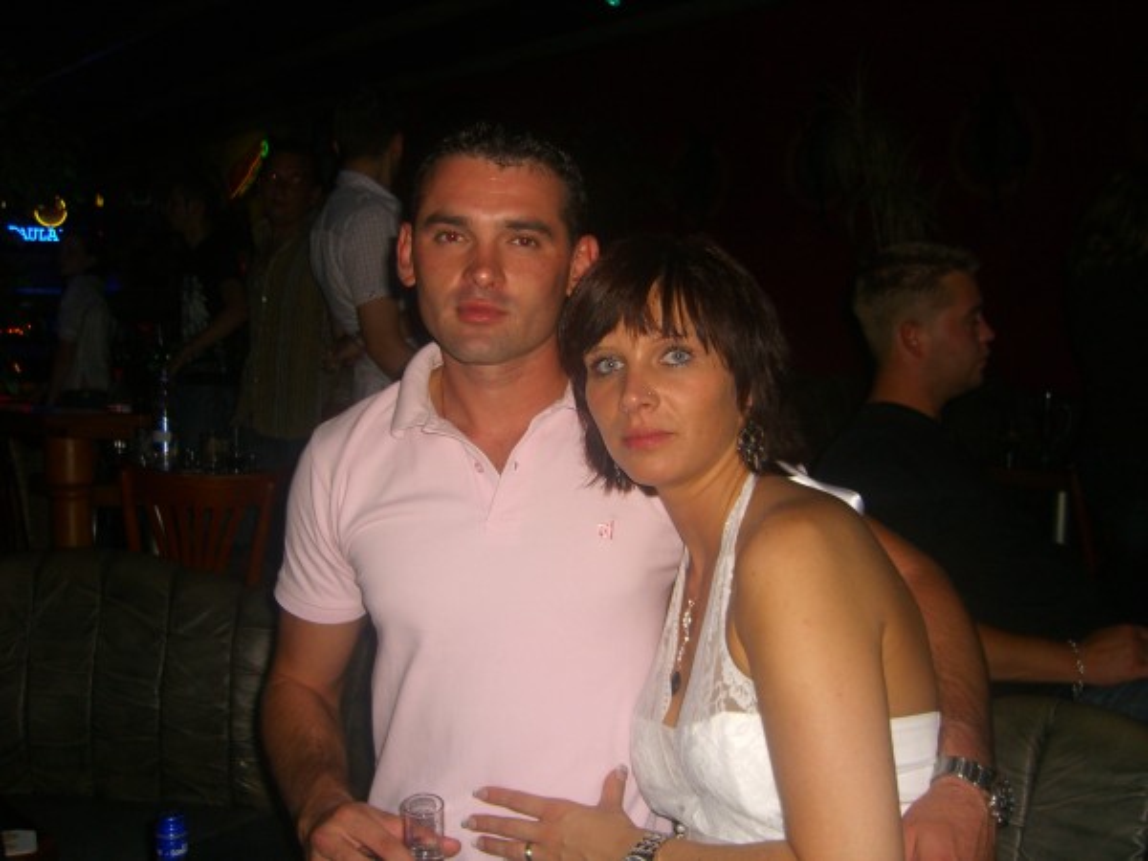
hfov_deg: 49.0
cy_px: 430
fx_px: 1260
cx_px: 574
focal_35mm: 38
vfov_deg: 37.7
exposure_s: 1/60
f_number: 2.8
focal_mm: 7.9
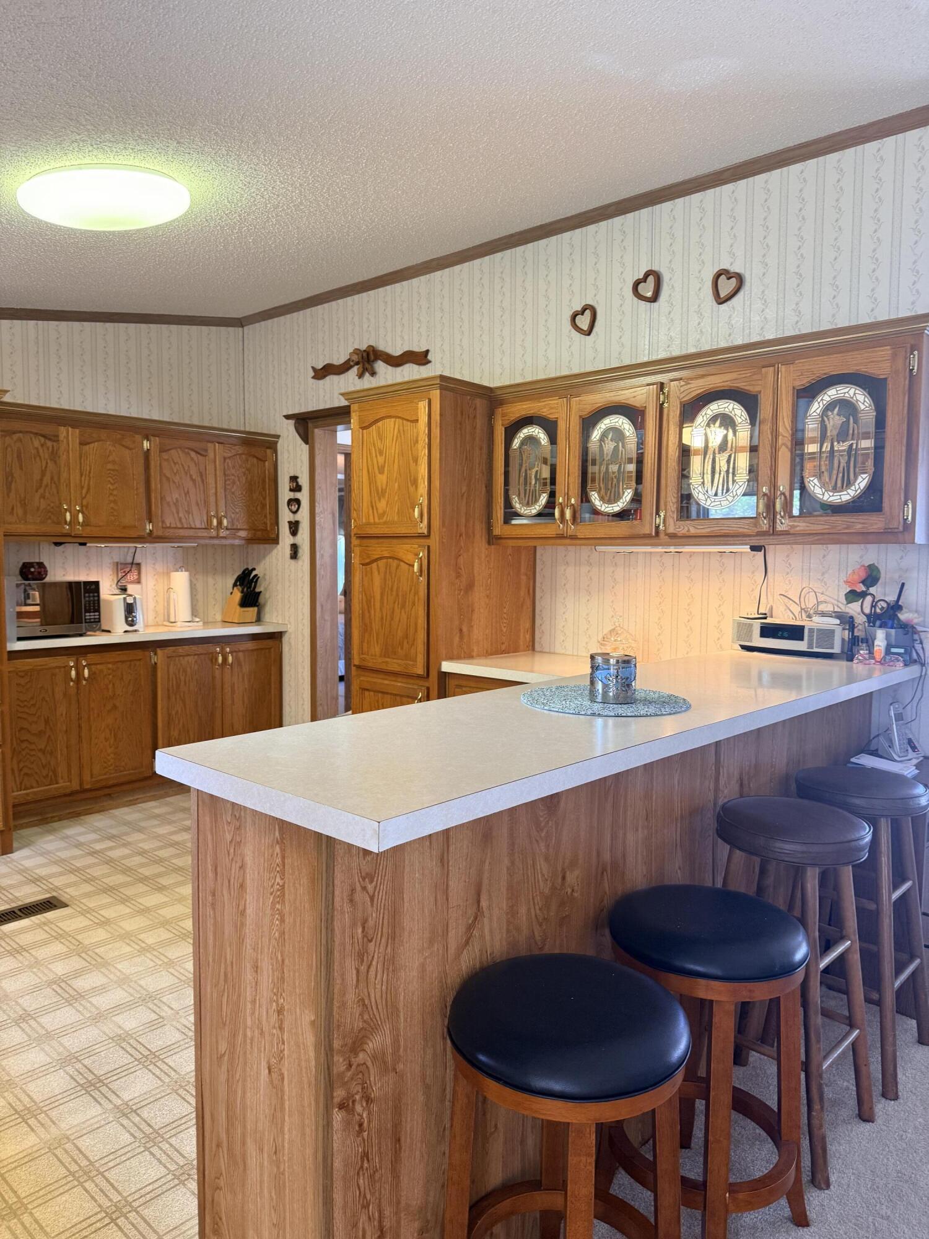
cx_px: 464
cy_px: 620
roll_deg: -0.4
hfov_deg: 56.8
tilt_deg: -4.0
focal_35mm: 24
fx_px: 859
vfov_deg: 71.6
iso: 200
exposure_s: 1/60
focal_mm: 6.76
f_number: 1.78
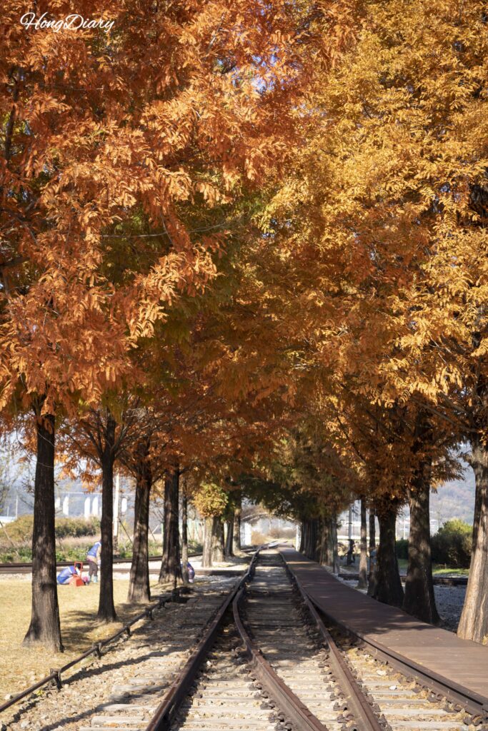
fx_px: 1077
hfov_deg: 25.5
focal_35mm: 53
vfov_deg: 37.5
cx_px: 244
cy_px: 366
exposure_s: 1/160
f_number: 5.6
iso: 100
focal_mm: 53
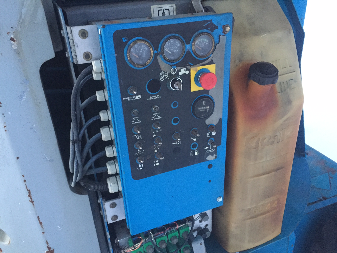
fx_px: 282
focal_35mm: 29
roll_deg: +3.6
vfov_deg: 48.2
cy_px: 126
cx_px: 168
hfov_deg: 61.7
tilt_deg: -27.3
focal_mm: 4.15
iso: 320
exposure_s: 1/17
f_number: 2.2
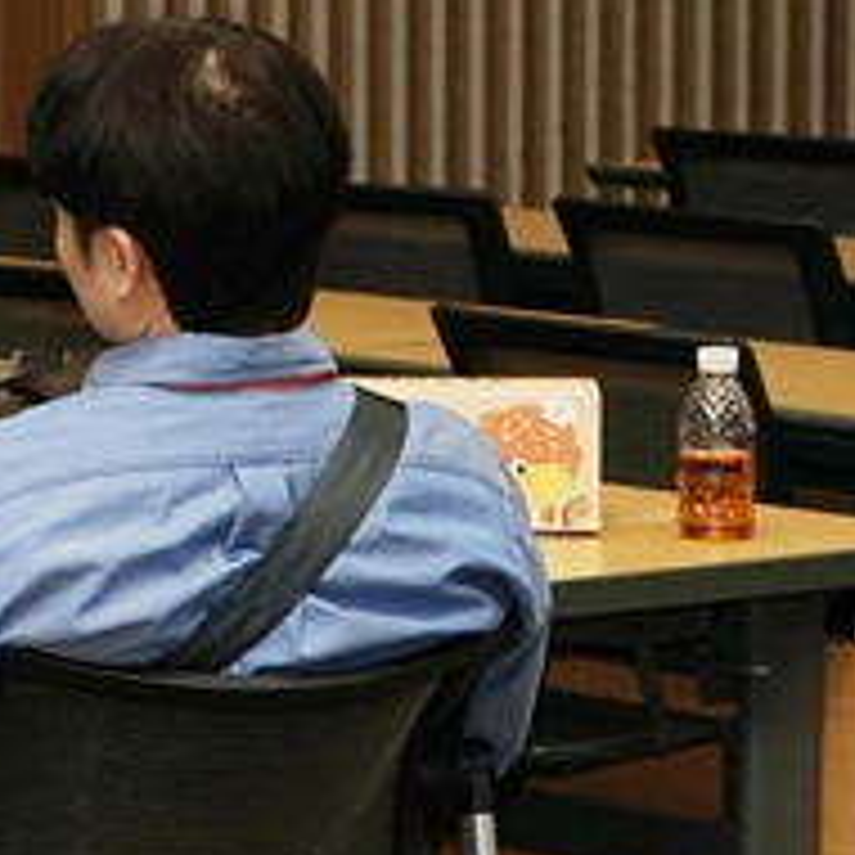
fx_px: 6511
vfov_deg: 7.5
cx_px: -994
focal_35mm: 233
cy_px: 2
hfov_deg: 7.2
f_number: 6.3
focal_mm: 52
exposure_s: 1/60
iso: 400
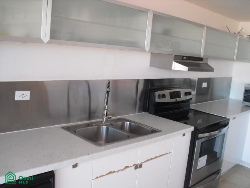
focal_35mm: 36
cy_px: 94
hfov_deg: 51.4
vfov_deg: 39.7
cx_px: 125
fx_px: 260
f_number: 3.1
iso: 200
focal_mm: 6.3
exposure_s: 1/80
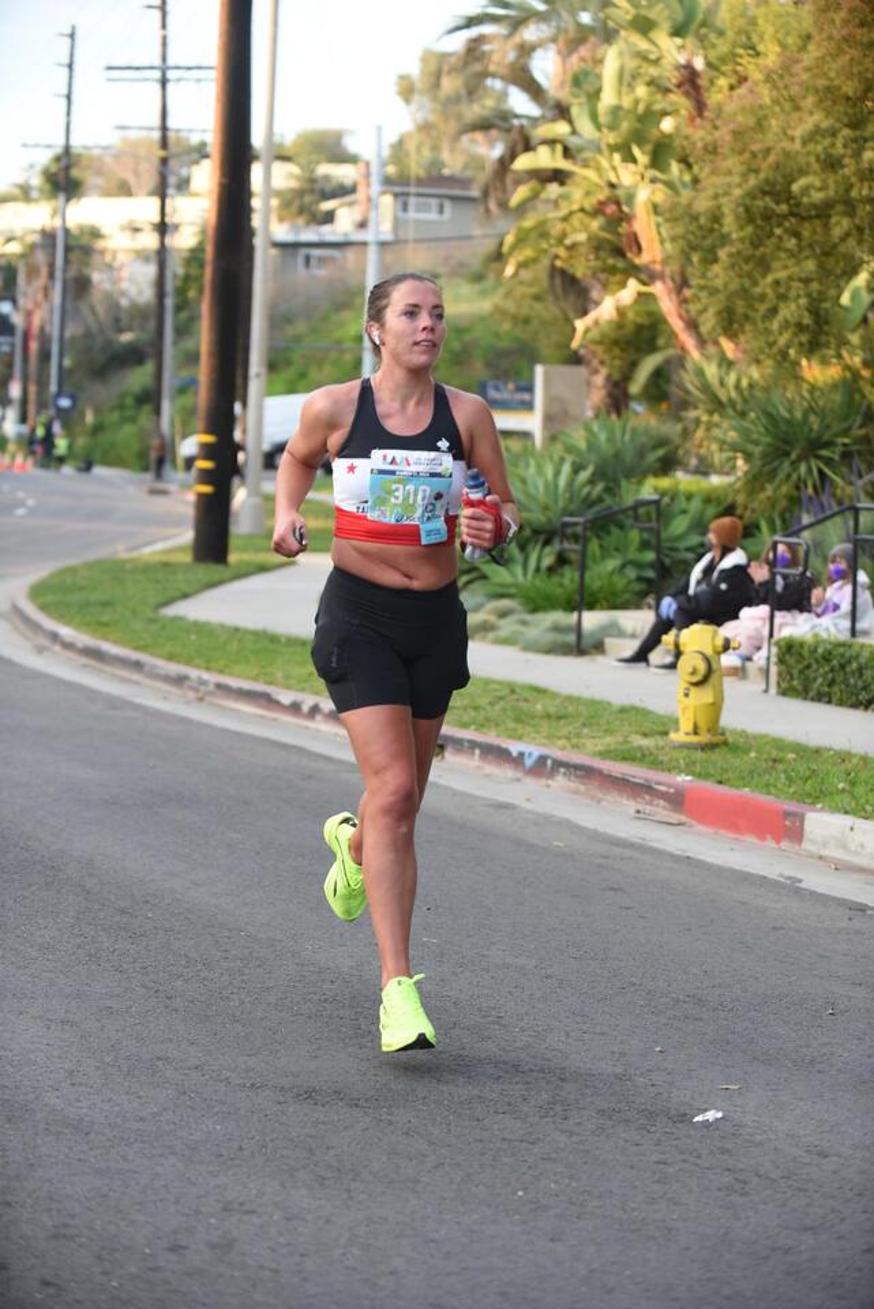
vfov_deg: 24.8
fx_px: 2983
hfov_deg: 16.7
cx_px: 437
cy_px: 654
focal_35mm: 82
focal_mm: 82
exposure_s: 1/800
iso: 1250
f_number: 4
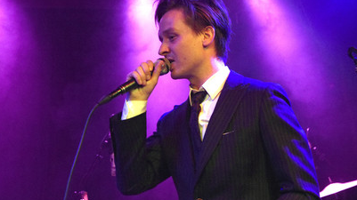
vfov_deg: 22.6
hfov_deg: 39.1
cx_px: 160
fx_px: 501
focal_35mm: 53
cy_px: 82
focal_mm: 30
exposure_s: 1/80
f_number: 4
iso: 4000
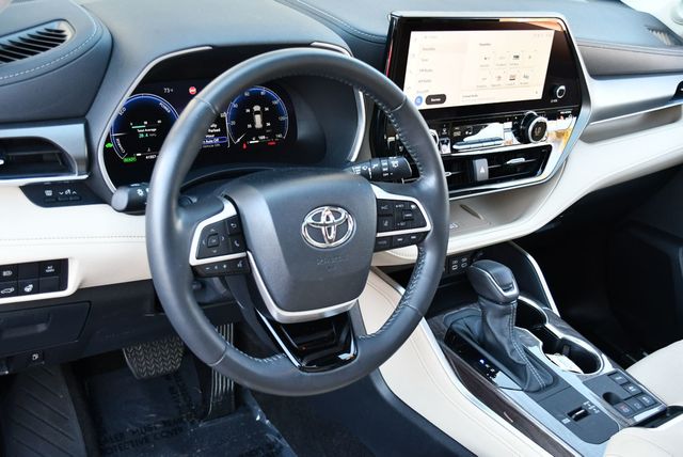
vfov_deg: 30.6
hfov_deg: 44.5
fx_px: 836
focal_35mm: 44
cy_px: 228
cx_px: 342
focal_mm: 22
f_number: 3.8
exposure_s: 1/125
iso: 900
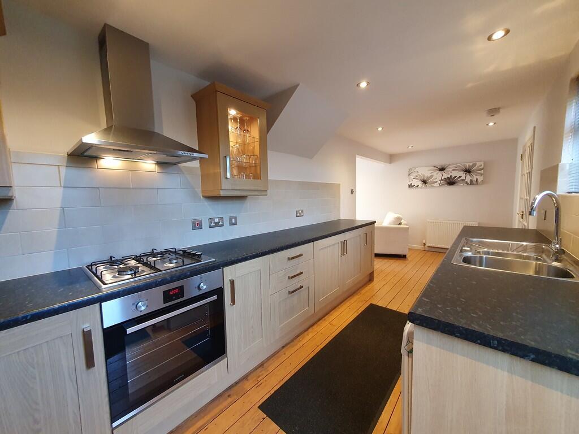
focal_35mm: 13
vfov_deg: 89.9
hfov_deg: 106.2
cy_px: 217
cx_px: 290
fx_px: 217
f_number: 2.2
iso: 400
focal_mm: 1.8
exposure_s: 1/50
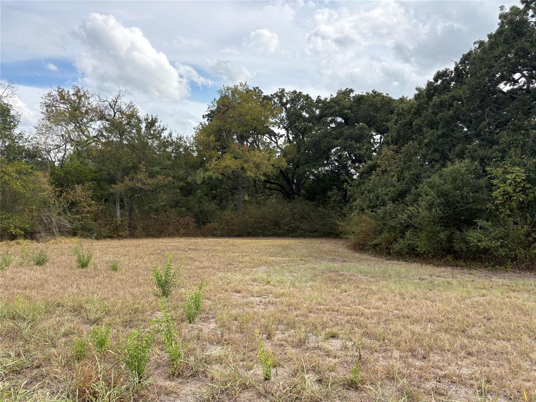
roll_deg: -0.3
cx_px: 268
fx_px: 403
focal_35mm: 26
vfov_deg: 53.1
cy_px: 201
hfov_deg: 67.3
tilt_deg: +1.7
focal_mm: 5.96
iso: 64
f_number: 1.6
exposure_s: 1/3125
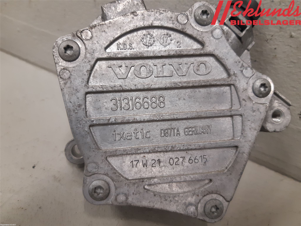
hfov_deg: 67.3
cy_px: 113
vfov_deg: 53.1
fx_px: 226
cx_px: 150
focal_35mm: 26
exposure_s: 1/50
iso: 160
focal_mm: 3.93
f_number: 1.7
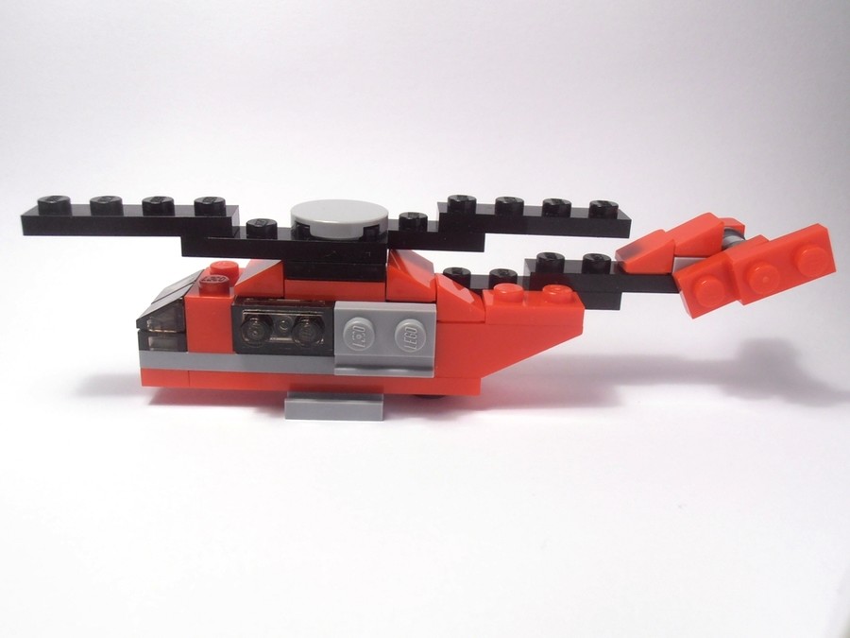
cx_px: 425
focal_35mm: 37
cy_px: 319
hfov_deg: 50.1
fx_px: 909
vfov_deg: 38.7
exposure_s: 1/80
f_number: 3.9
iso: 80
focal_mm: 6.61
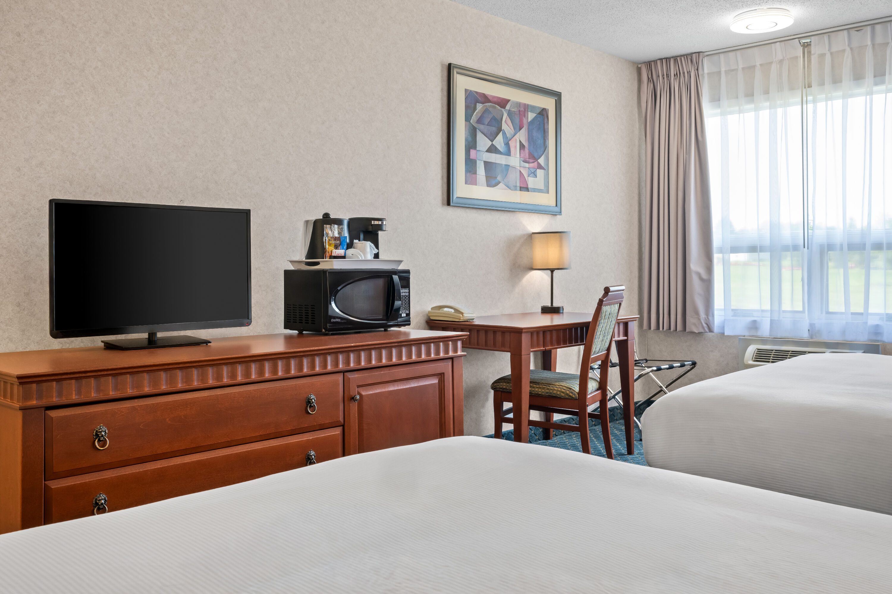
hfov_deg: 61.1
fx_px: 756
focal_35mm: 30
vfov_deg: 43.0
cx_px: 446
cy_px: 297
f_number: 11
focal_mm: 30.5
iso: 400
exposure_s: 1/1.25
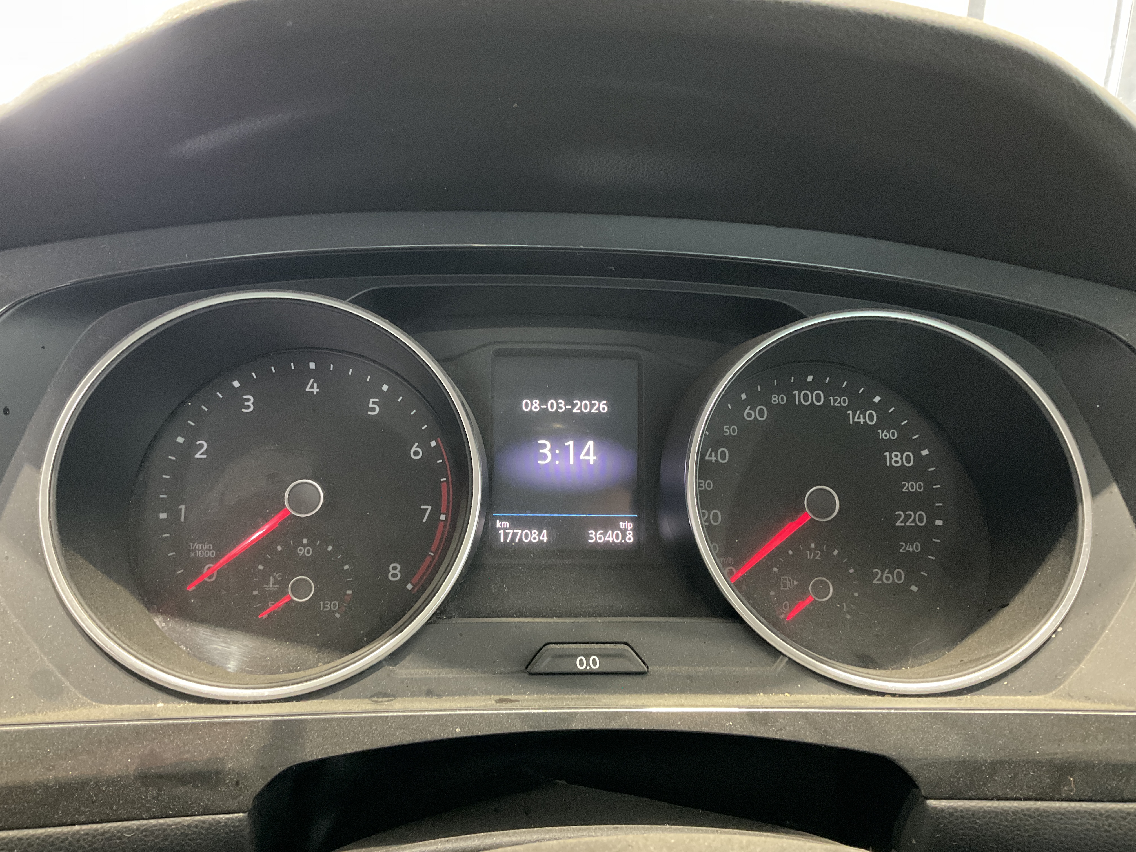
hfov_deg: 61.7
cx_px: 568
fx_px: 952
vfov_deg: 48.2
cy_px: 426
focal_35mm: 29
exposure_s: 1/30
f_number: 1.8
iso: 500
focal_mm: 3
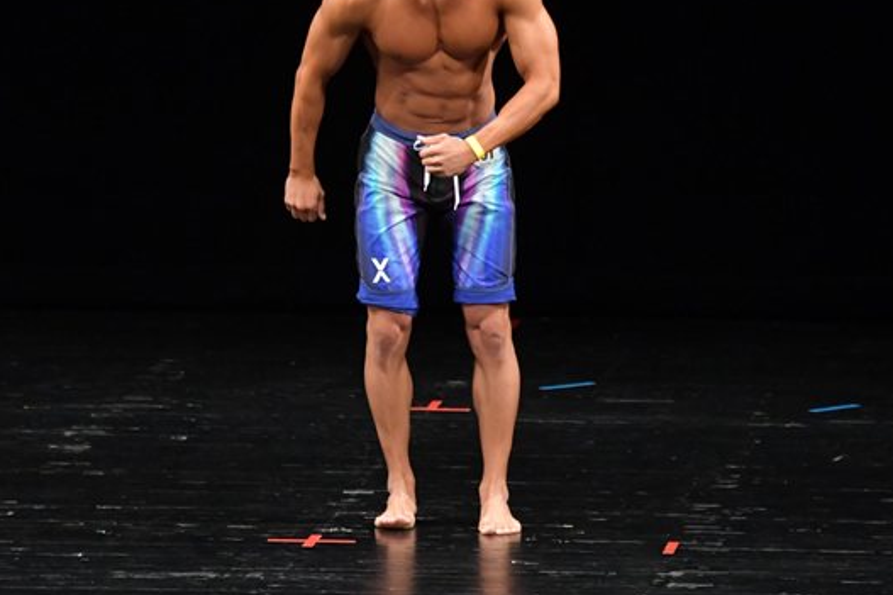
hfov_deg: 5.2
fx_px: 9844
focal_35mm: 397
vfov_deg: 3.5
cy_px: 198
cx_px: 382
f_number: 5.6
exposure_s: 1/400
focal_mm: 180
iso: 3200
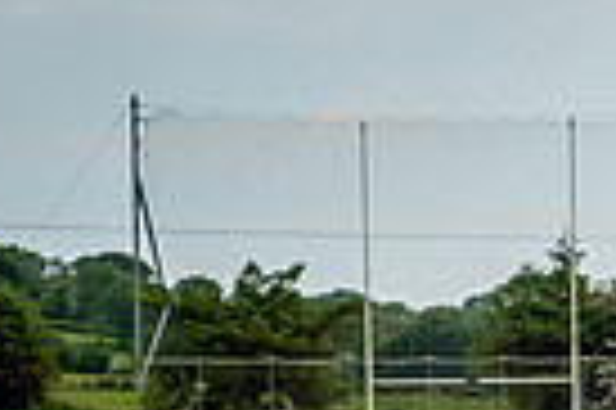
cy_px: 564
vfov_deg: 5.8
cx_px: 1210
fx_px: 3999
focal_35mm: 234
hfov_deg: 8.4
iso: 100
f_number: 8
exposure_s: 1/100
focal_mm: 45
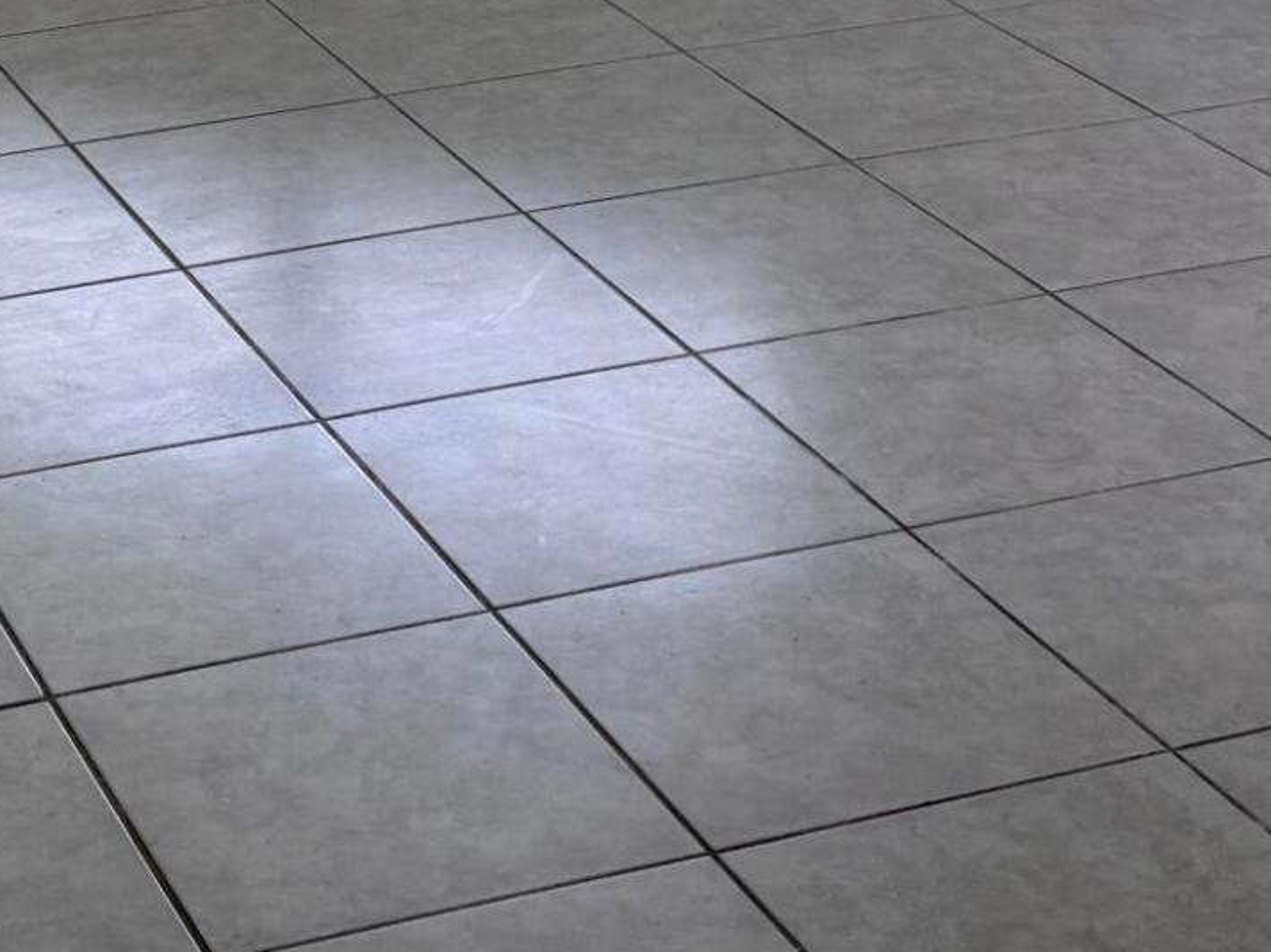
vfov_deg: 14.1
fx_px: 3560
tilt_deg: -10.8
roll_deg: +2.3
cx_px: 30
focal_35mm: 97
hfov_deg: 19.7
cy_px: -526
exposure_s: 1/240
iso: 80
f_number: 1.78
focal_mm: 6.76
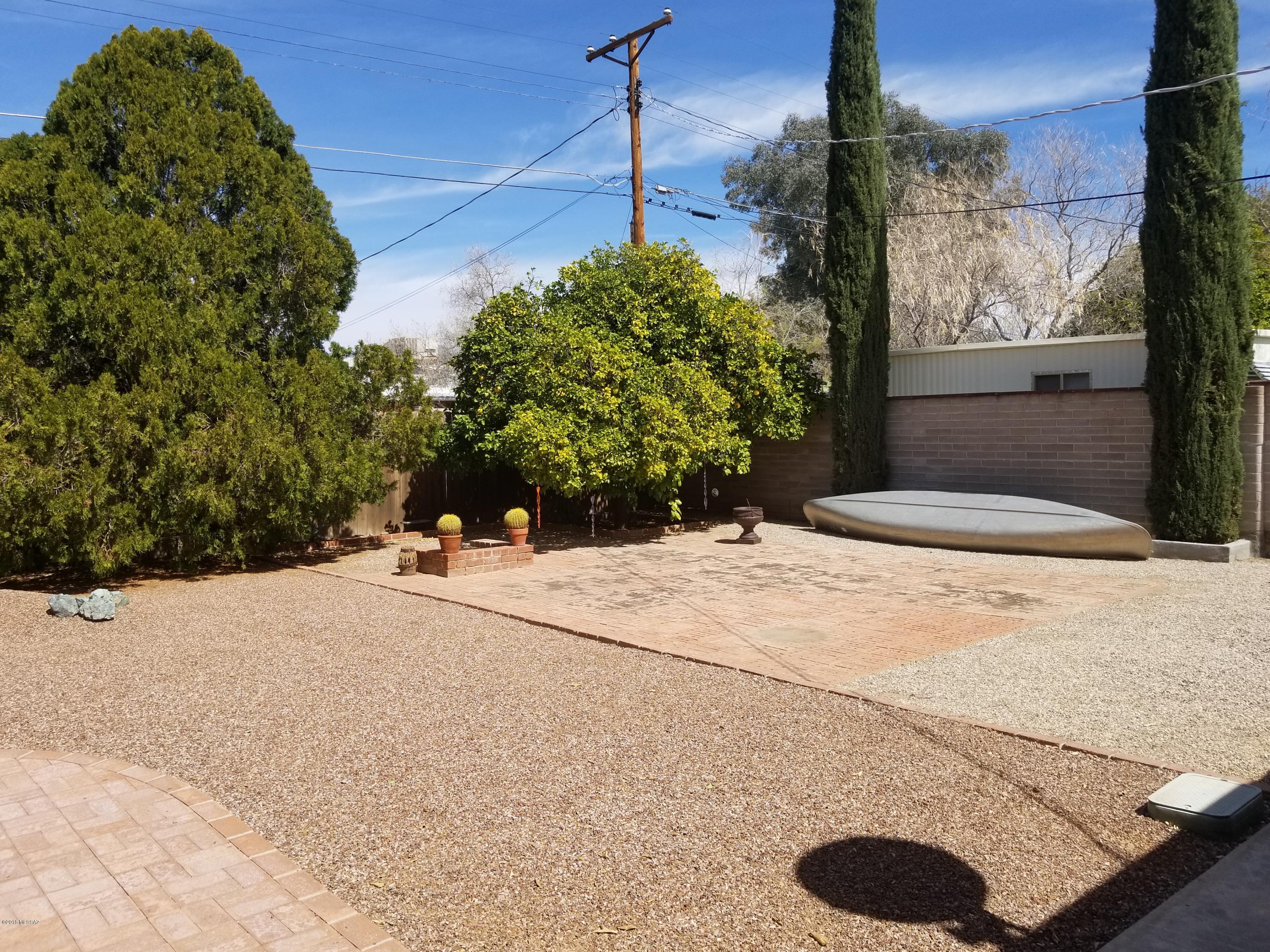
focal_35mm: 26
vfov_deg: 53.1
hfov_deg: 67.3
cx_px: 635
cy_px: 476
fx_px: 954
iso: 50
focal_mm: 4.25
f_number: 1.7
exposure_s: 1/2703
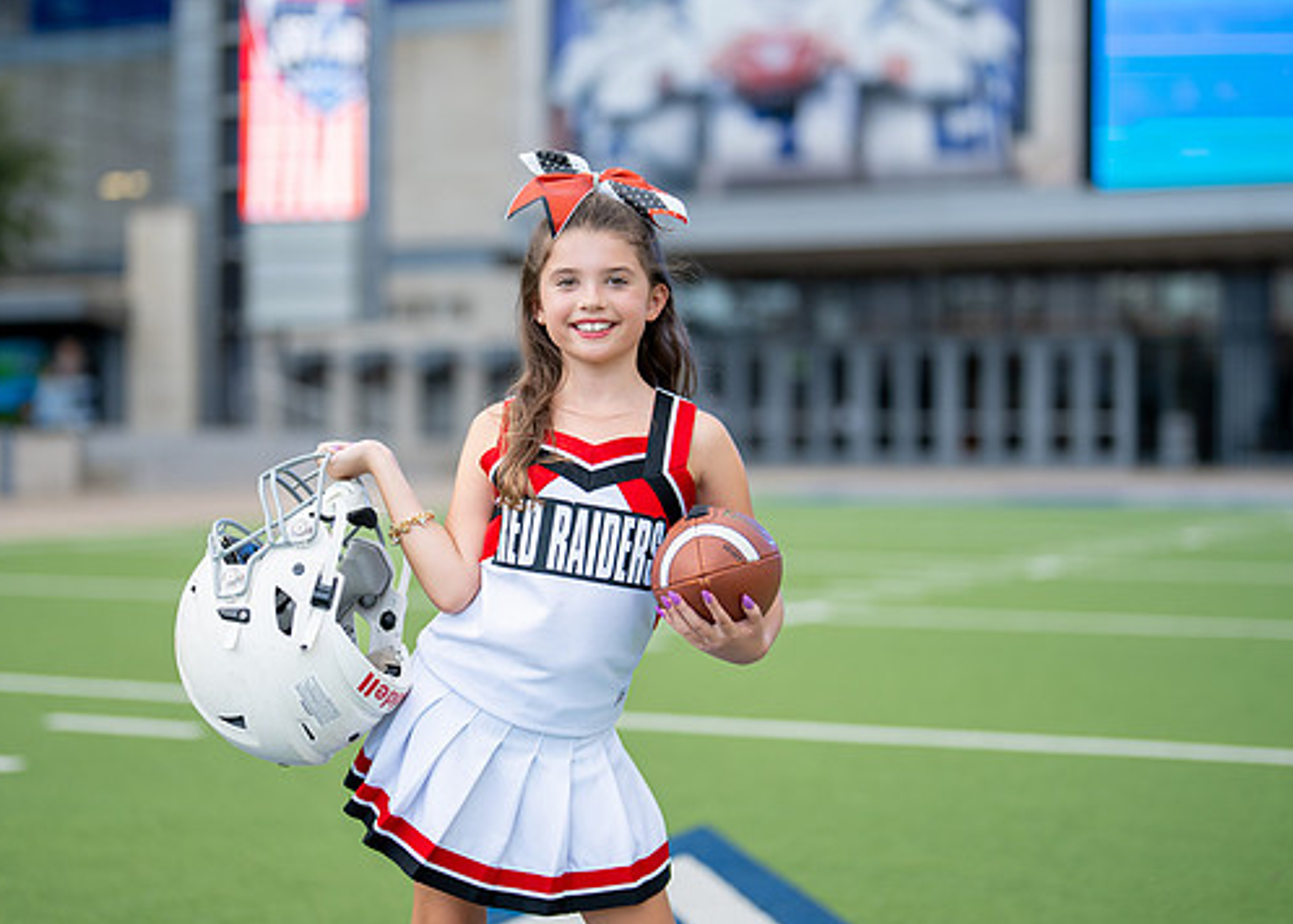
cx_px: 591
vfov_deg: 20.7
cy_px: 465
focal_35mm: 69
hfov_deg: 28.6
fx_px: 2534
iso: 160
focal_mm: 50
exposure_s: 1/1250
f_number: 1.2
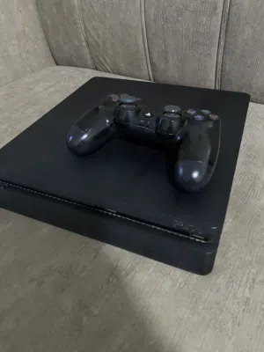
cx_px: 132
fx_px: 264
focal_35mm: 26
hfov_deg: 53.1
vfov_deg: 67.3
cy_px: 176
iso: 500
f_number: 1.8
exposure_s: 1/40
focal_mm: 4.25
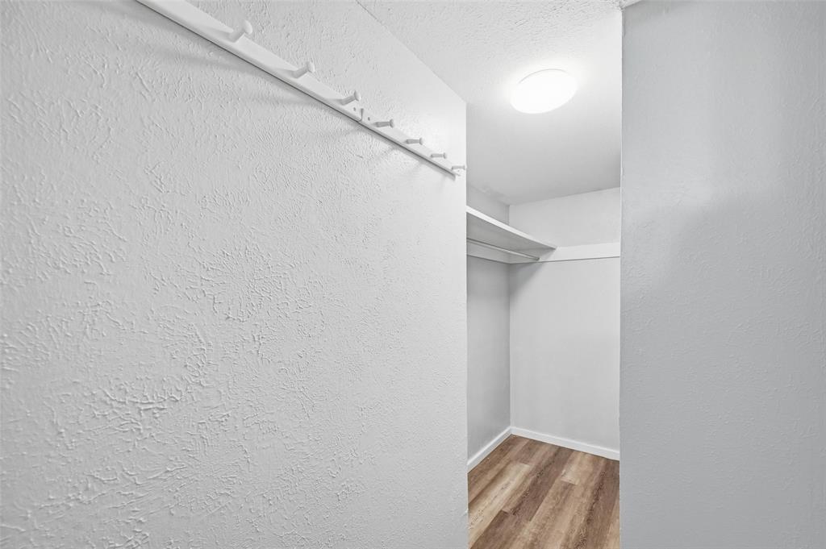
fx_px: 321
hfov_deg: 104.3
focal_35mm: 14
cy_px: 274
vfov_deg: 81.1
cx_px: 413
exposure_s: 1/250
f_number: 7.1
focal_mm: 14
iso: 1000
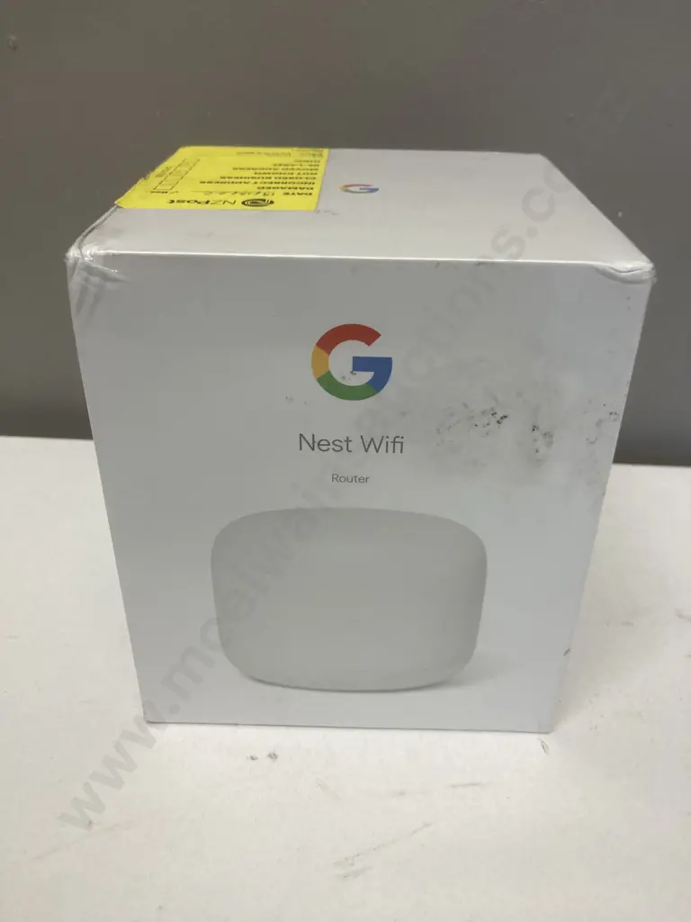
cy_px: 461
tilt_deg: -28.3
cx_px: 346
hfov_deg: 49.7
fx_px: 745
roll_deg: -3.4
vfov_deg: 63.4
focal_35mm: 28
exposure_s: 1/100
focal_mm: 3.99
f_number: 1.8
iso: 80
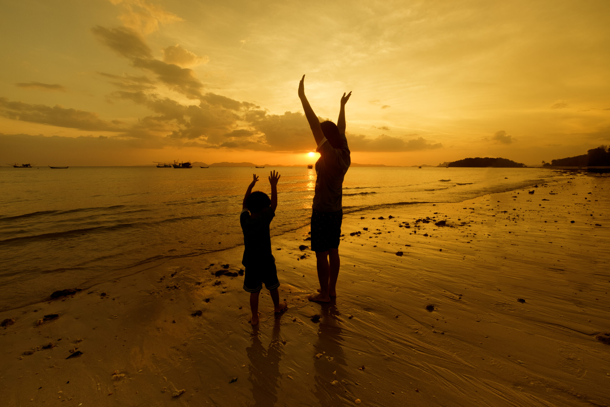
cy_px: 204
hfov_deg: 100.4
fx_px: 254
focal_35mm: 15
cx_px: 305
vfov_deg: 77.3
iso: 400
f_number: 8
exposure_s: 1/160
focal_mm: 10
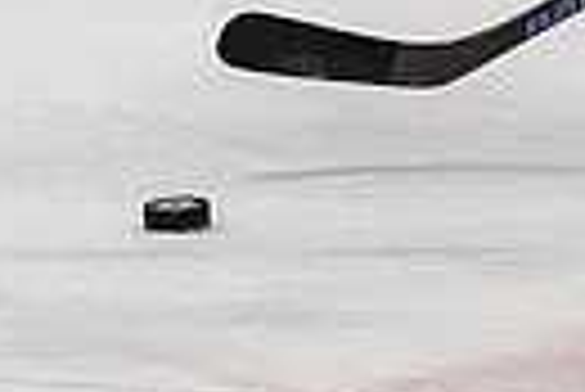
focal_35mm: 1372
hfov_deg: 1.5
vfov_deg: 1.0
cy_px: -431
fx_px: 22320
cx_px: 855
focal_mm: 102
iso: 1600
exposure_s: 1/800
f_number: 3.2
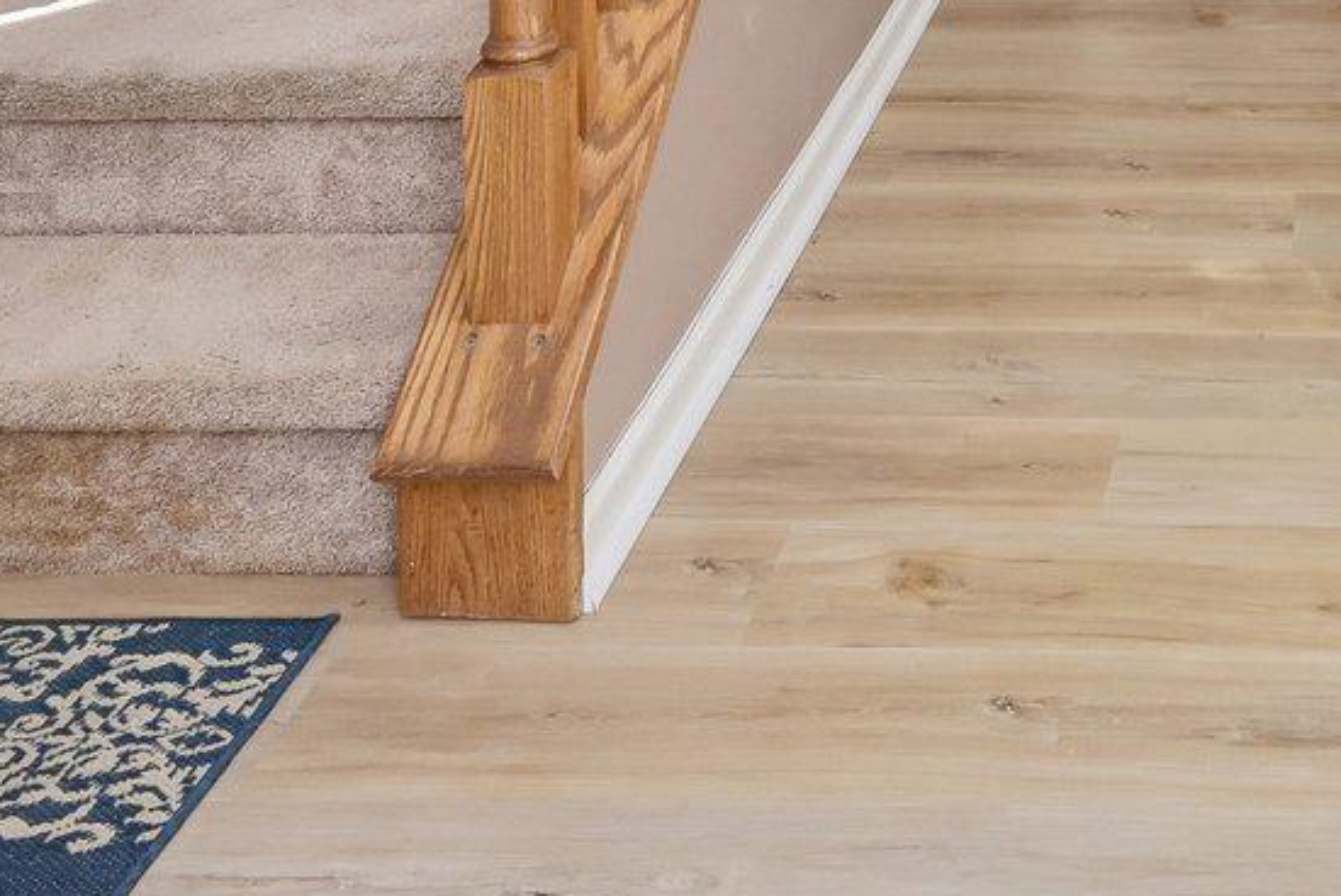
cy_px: -683
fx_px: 1938
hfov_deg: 35.0
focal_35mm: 52
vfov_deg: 19.8
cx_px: 1312
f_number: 8
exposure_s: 1/60
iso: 200
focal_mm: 14
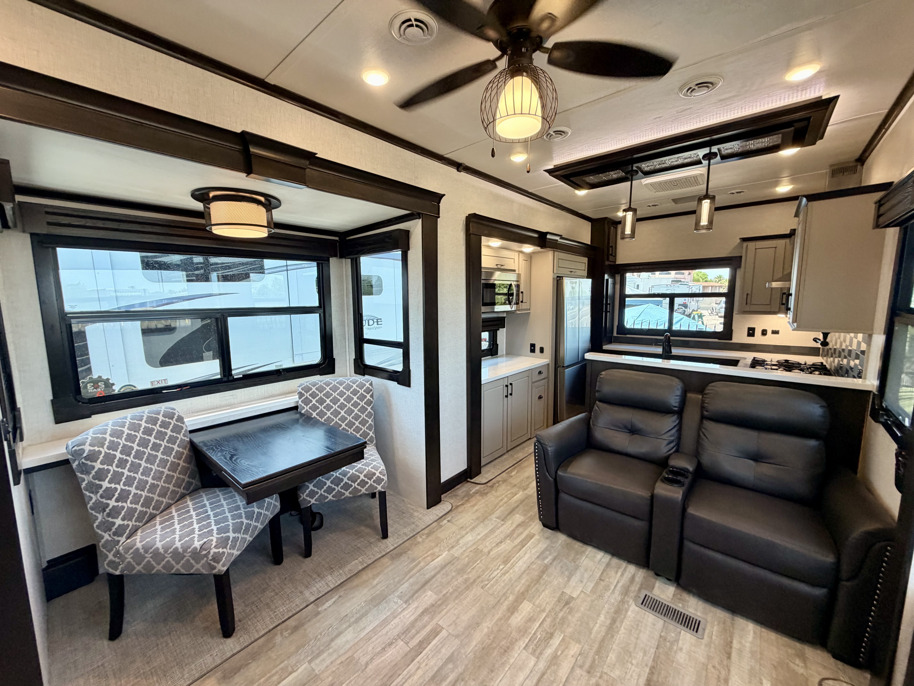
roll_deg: +0.1
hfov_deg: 102.1
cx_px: 457
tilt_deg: -9.9
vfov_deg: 85.7
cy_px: 343
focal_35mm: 14
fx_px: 370
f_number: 2.2
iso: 200
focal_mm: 2.22
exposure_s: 1/73
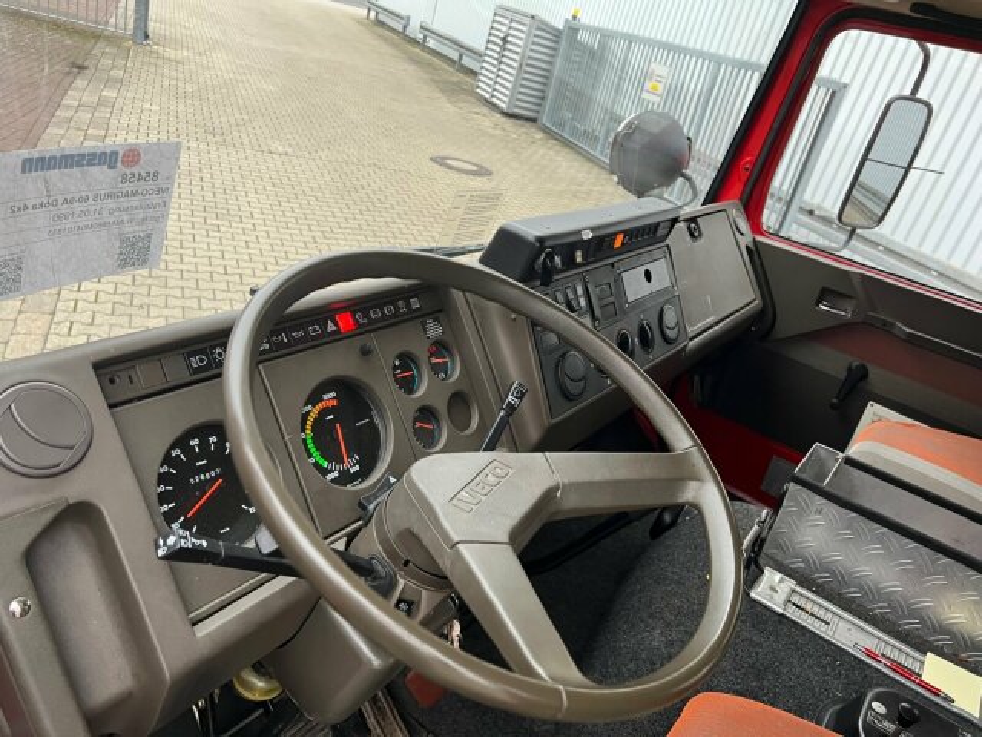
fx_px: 738
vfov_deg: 53.1
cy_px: 368
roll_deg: -16.3
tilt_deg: -25.3
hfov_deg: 67.3
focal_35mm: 26
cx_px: 491
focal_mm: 5.7
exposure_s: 1/63
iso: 125
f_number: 1.5
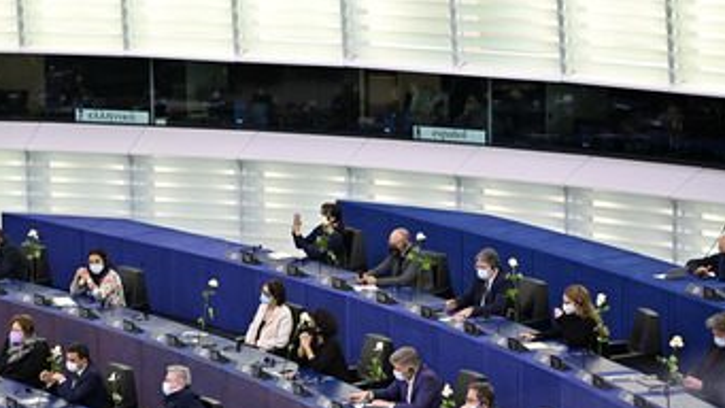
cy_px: 283
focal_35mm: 187
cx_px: 263
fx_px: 3596
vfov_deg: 6.5
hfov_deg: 11.5
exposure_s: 1/400
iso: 1000
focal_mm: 135
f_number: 2.8
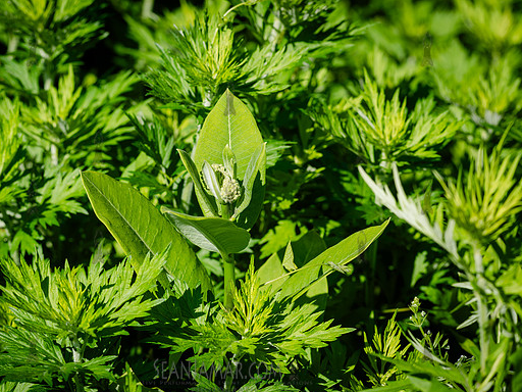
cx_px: 229
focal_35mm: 122
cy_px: 197
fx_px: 1840
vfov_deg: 12.1
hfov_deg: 16.1
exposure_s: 1/250
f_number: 8
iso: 200
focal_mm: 112
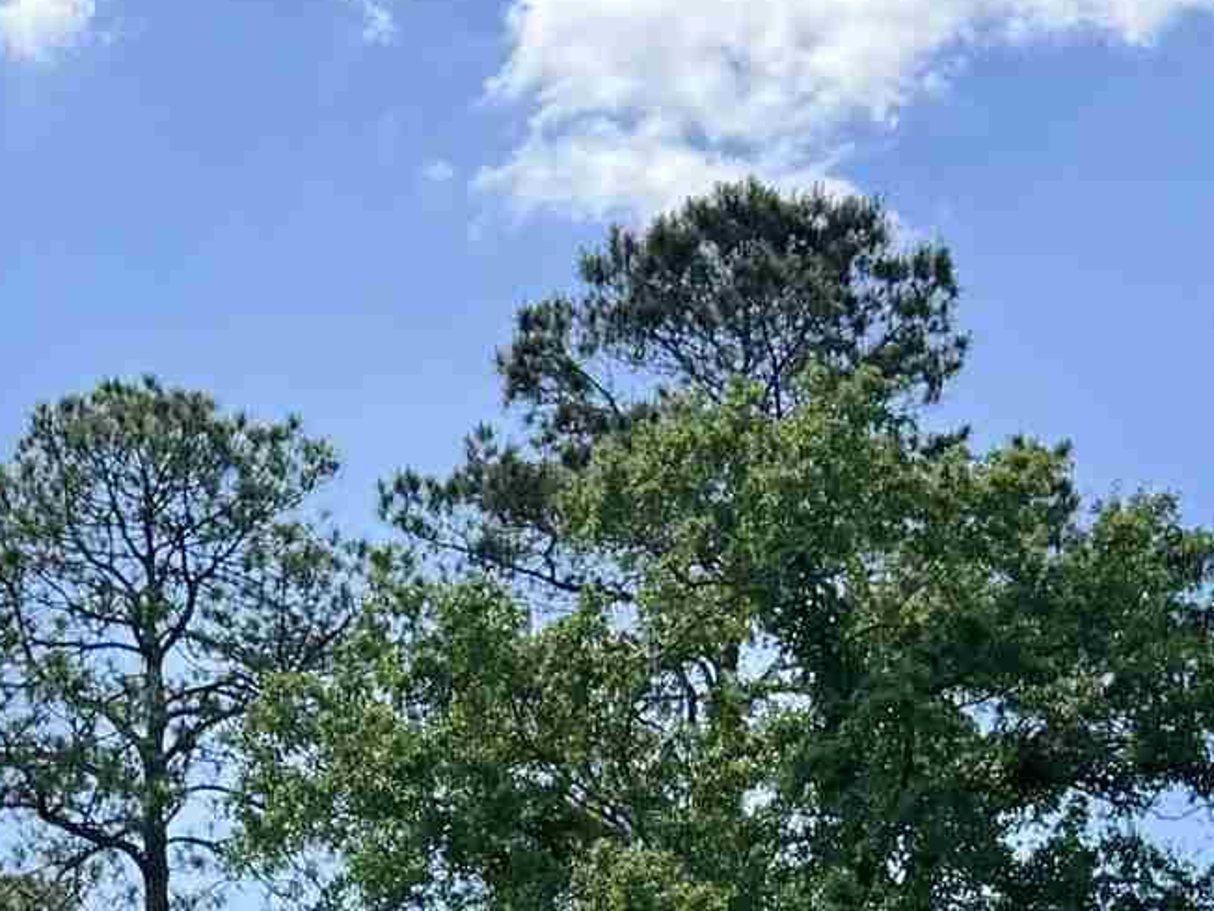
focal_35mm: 113
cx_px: 274
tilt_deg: +5.1
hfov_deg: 17.3
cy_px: 1775
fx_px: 3963
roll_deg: -1.1
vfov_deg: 11.8
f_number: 1.78
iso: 100
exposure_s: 1/3145
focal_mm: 6.76
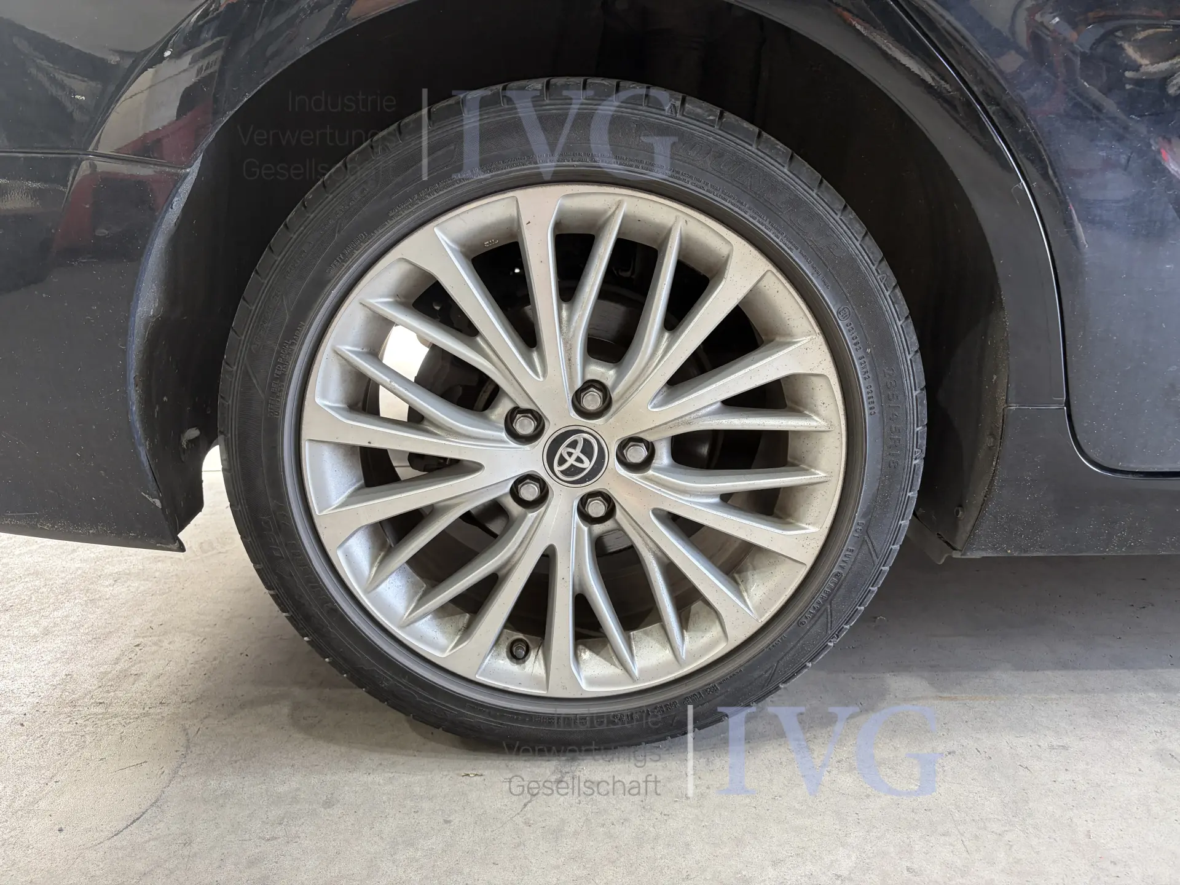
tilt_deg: -20.6
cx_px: 590
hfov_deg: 67.3
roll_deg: +3.1
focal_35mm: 26
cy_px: 442
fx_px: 886
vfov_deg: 53.1
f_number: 1.6
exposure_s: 1/50
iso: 125
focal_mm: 5.96
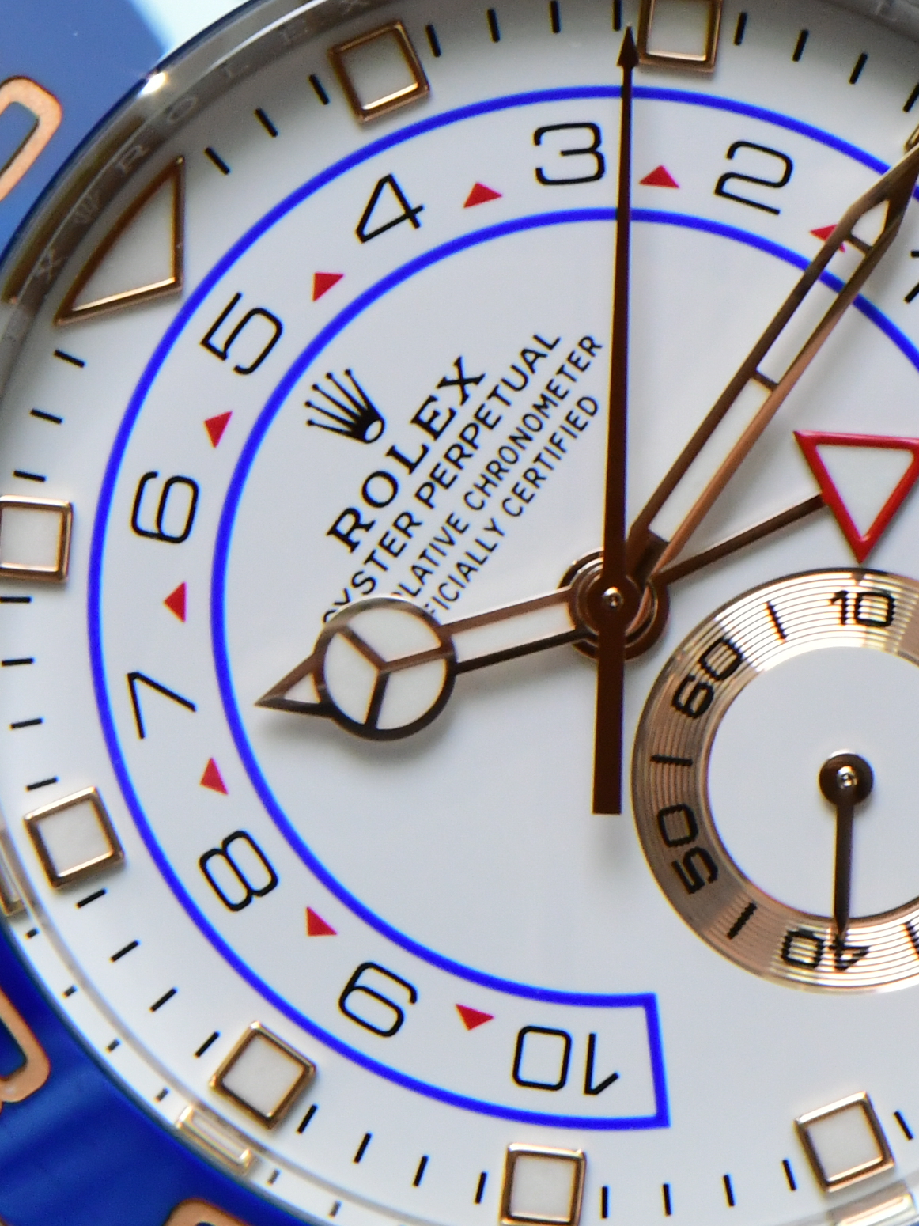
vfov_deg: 6.0
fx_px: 11649
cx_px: 512
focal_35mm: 329
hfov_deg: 4.5
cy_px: 630
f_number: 18
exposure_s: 1/60
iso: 1600
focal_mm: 85
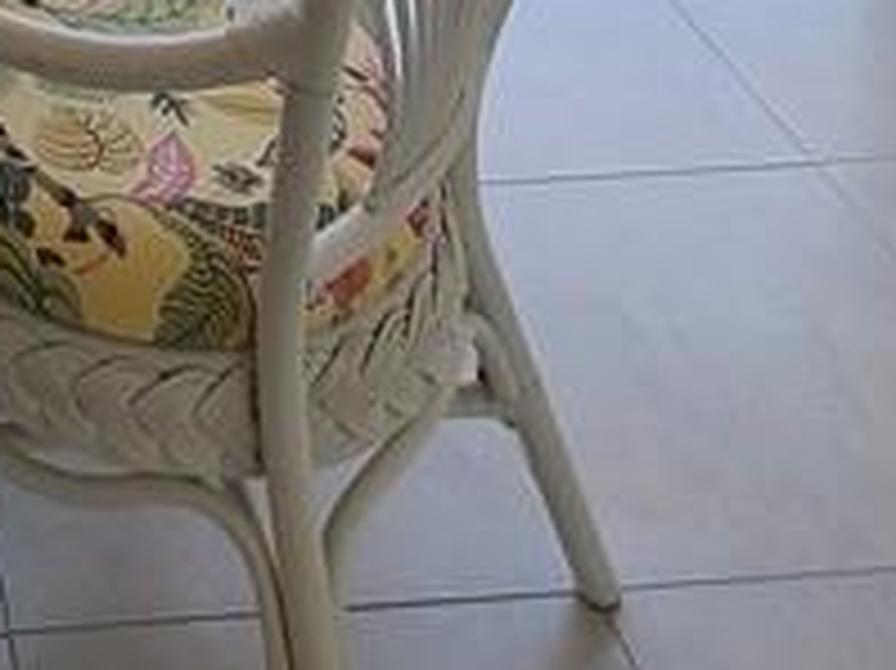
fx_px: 1733
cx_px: -207
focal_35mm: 67
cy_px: -1016
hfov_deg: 25.7
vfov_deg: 13.8
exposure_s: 1/60
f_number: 2.2
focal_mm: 2.2
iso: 100
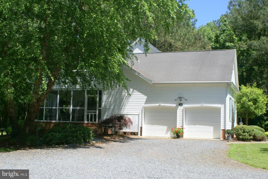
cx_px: 134
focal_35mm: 45
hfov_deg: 43.6
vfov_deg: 29.9
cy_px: 90
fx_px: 335
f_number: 11
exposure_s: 1/125
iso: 100
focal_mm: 30
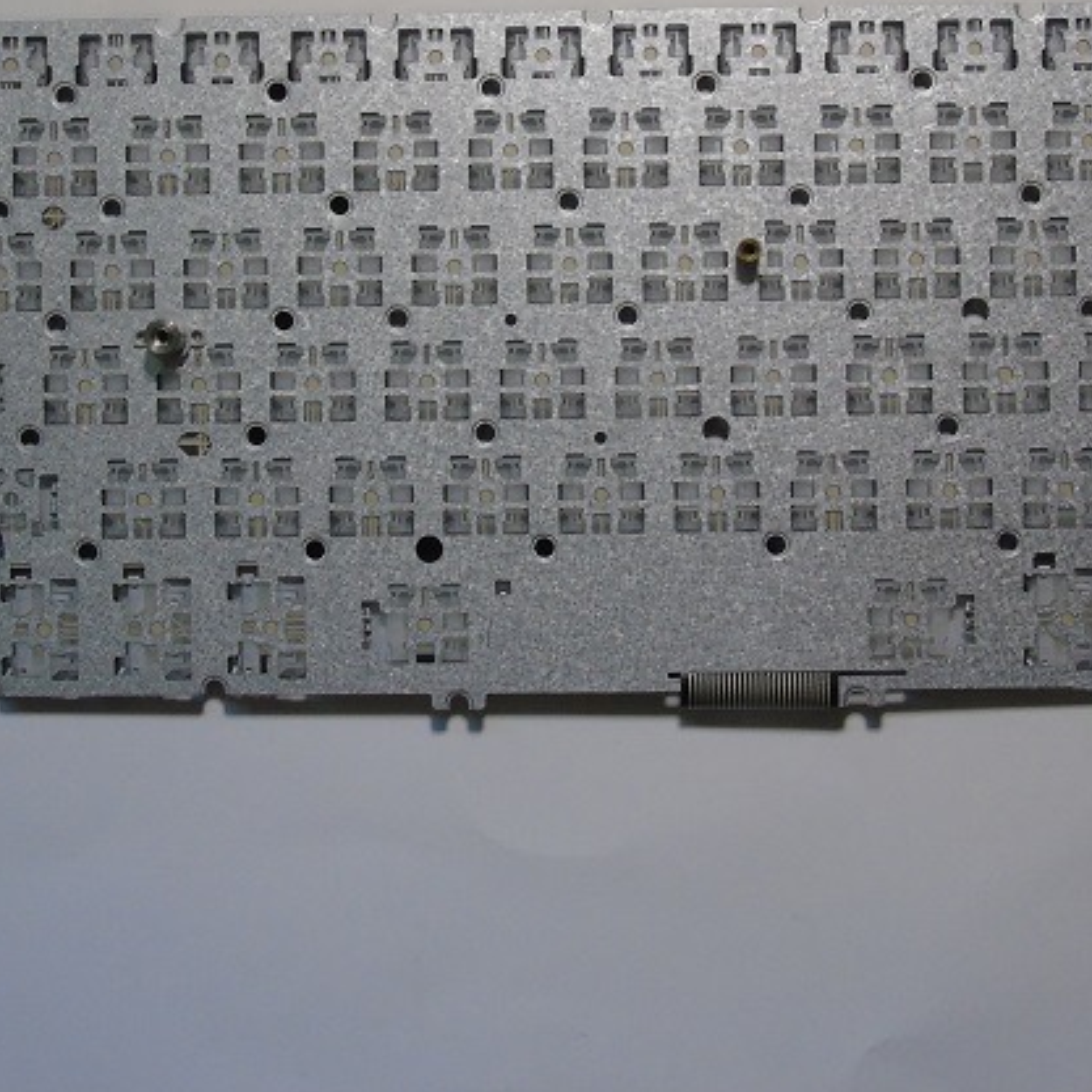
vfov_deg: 31.4
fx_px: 1927
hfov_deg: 31.6
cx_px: 547
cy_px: 388
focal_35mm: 54
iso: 200
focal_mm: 6.1
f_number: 6.6
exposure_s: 1/15
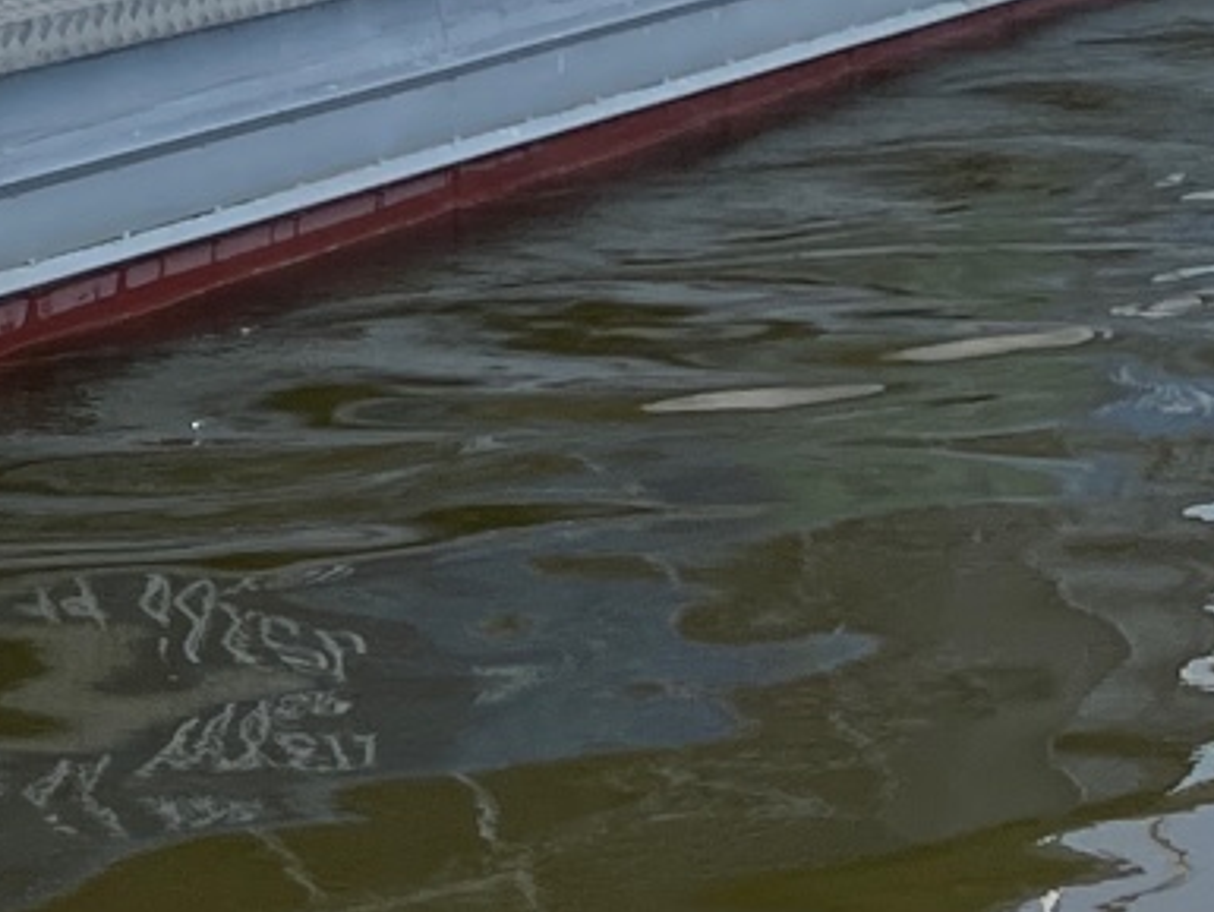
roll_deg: +1.0
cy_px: -732
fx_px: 4771
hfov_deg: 12.6
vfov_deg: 10.3
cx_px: -1283
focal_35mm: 136
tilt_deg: -1.4
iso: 32
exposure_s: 1/5376
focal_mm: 5.1
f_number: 1.6
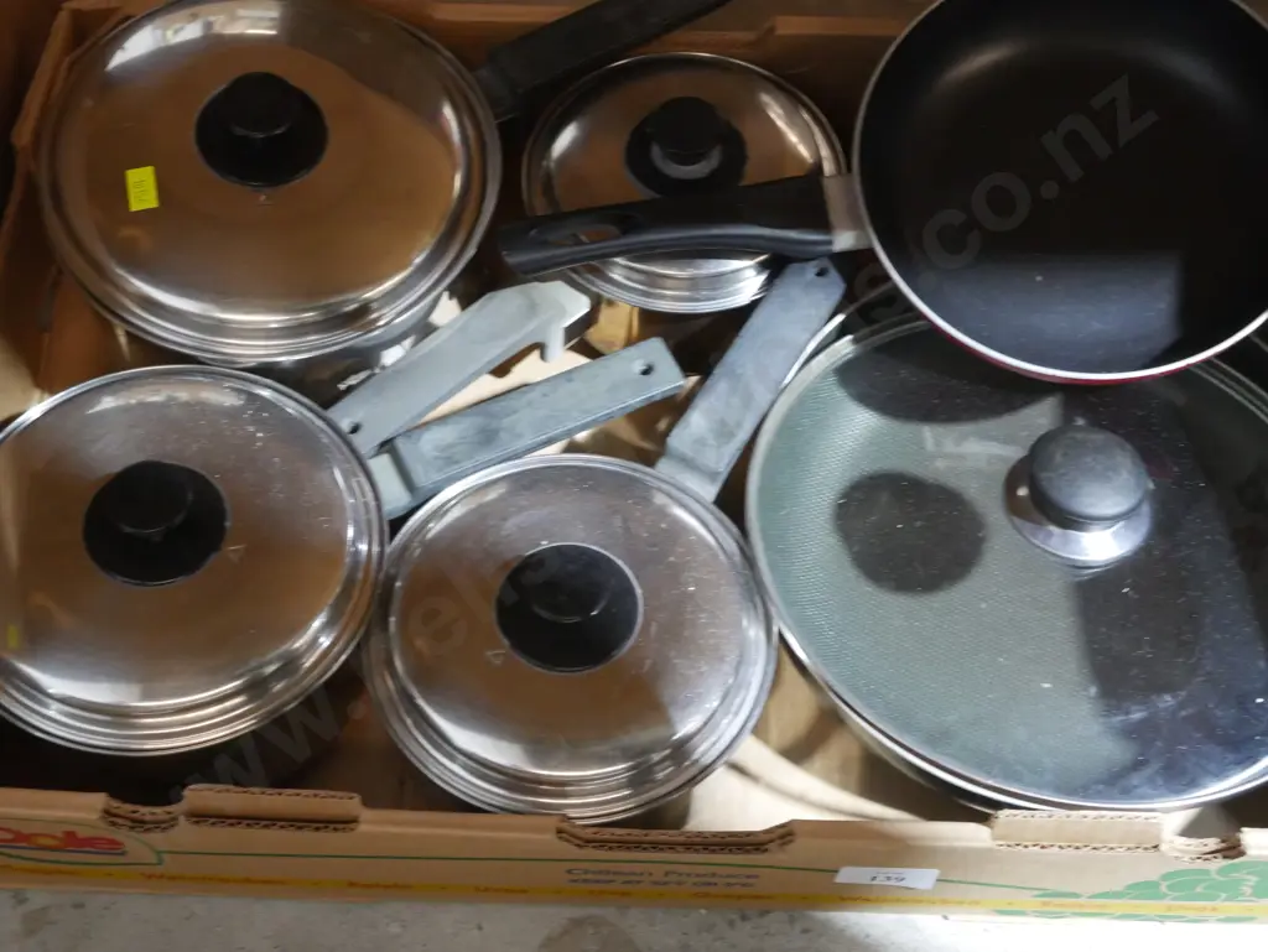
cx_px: 634
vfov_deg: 26.1
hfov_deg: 34.3
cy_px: 476
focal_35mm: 56
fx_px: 2052
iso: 3200
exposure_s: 1/20
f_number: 7.1
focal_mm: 28
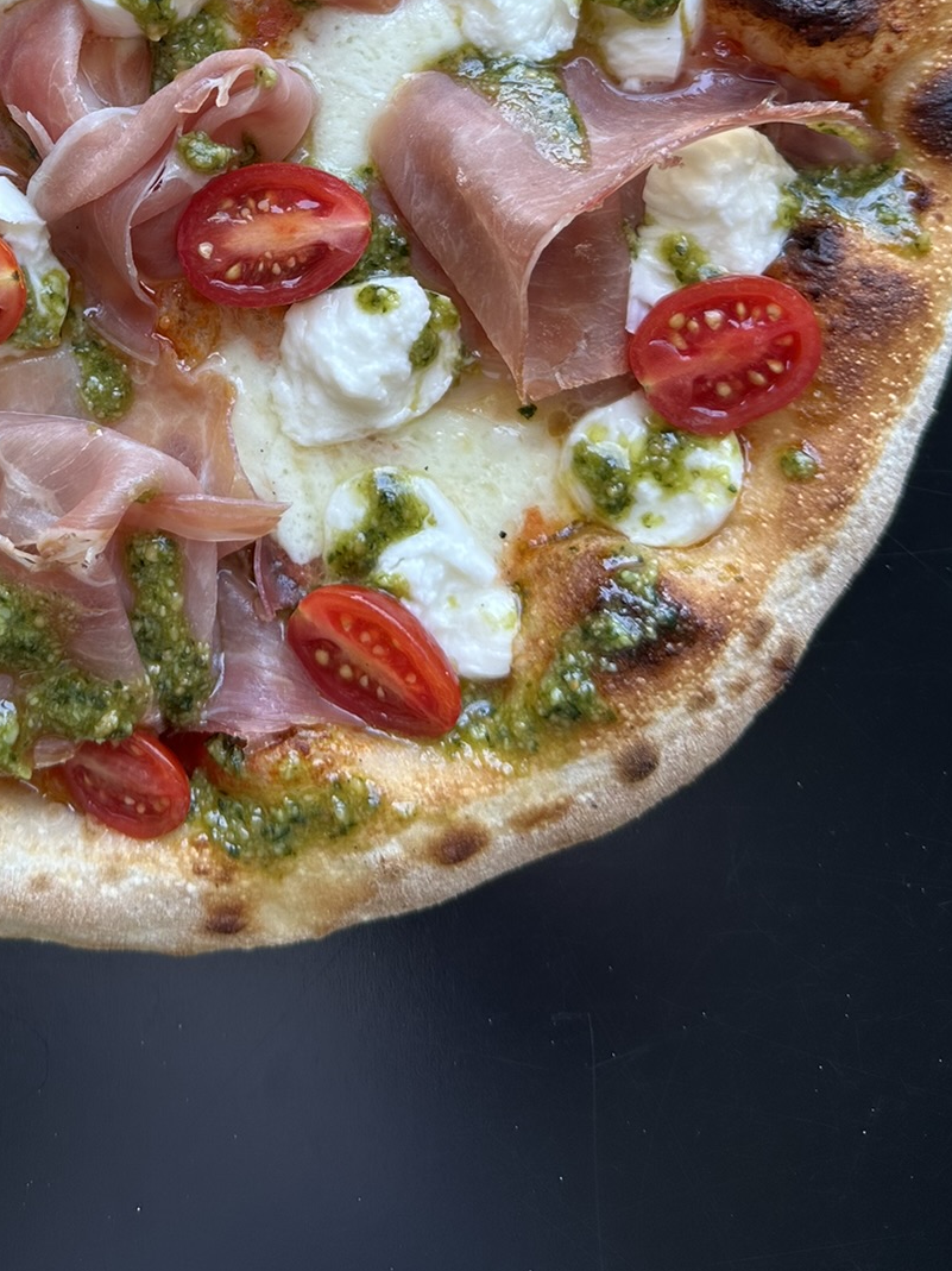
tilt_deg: -85.6
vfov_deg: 38.1
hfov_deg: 30.7
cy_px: 99
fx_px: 1688
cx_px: 178
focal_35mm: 46
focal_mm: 6.86
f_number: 1.78
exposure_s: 1/127
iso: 64
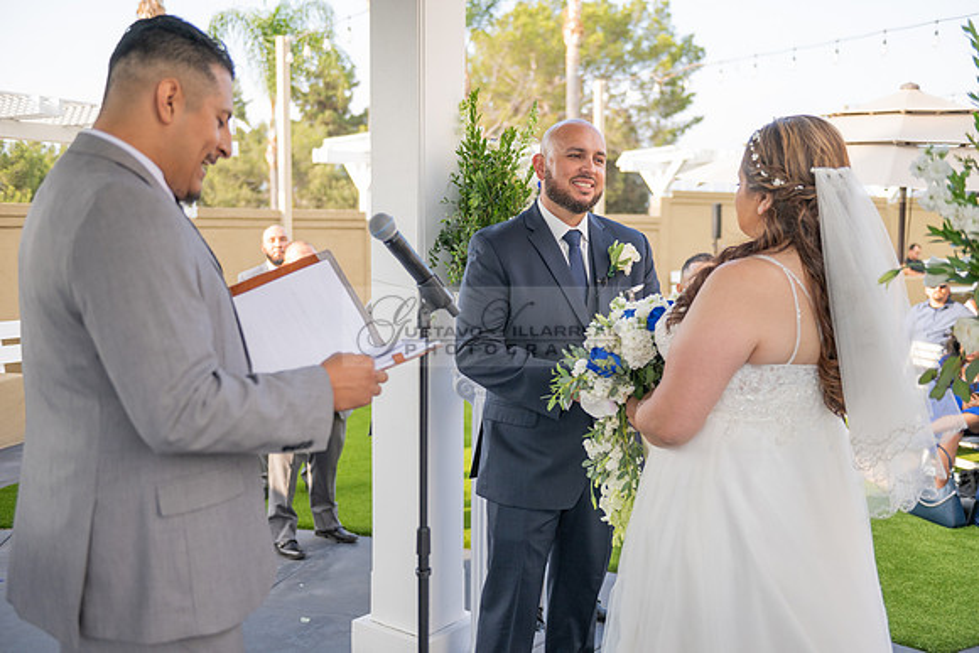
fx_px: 979
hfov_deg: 53.1
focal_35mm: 36
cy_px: 326
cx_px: 490
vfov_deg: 36.9
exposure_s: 1/1000
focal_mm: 36
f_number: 2.8
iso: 400
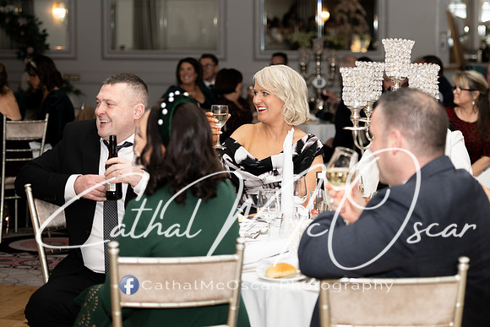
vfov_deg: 14.6
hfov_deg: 21.7
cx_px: 297
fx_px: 1275
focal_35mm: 94
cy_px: 123
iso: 400
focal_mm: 75
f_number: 2.8
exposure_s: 1/160
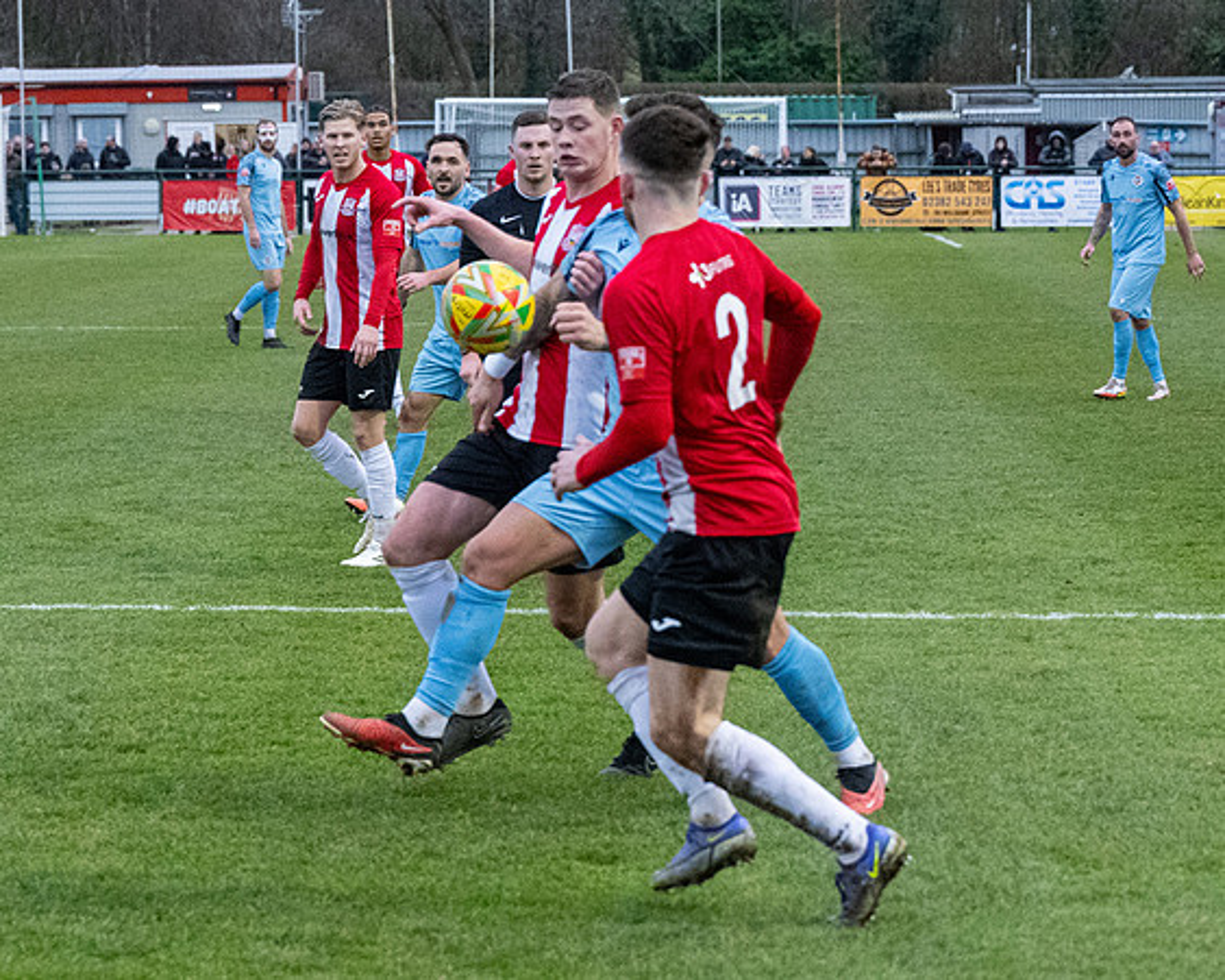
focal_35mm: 154
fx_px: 5598
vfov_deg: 10.0
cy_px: 464
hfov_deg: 12.5
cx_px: 466
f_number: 4
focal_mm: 70
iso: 5000
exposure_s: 1/1250
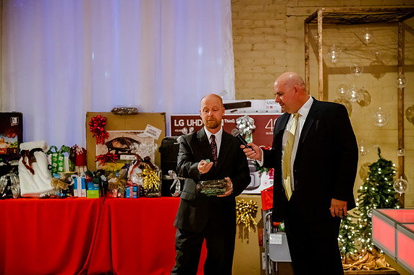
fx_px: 816
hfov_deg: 28.5
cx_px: 209
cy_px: 139
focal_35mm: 71
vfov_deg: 19.2
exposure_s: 1/125
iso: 3200
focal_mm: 70
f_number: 2.8
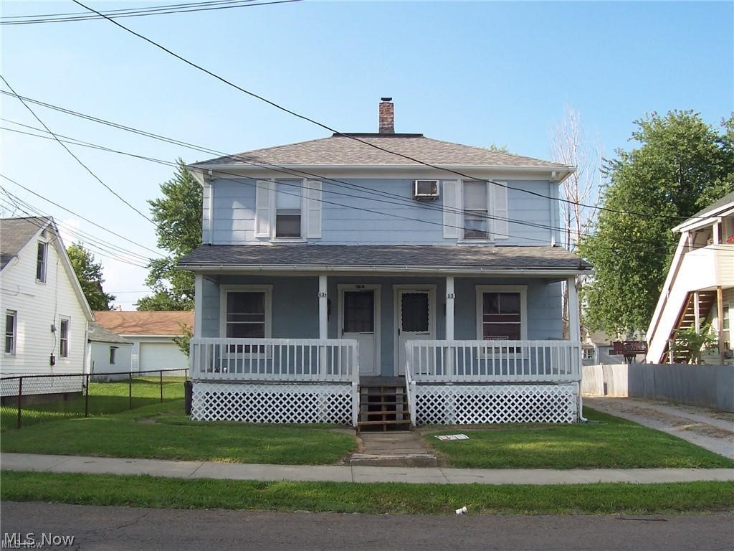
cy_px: 276
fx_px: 785
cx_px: 367
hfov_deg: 50.1
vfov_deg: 38.7
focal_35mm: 37
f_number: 5.6
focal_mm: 5.6
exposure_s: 1/250
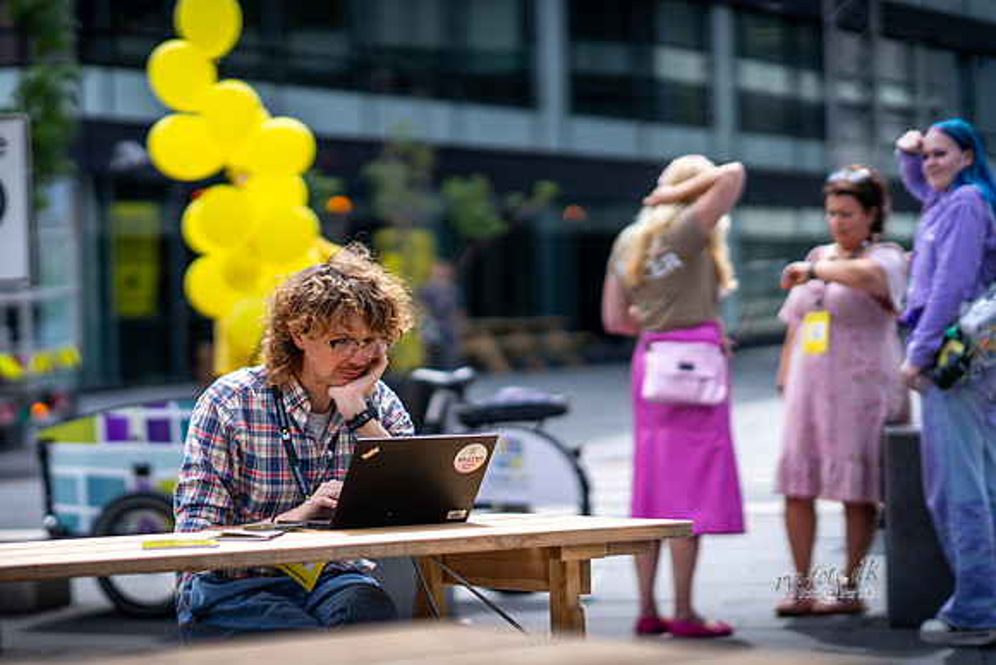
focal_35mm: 105
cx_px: 380
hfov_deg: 19.4
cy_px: 366
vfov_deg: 13.0
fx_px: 2907
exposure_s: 1/6400
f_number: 1.4
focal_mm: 85
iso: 125
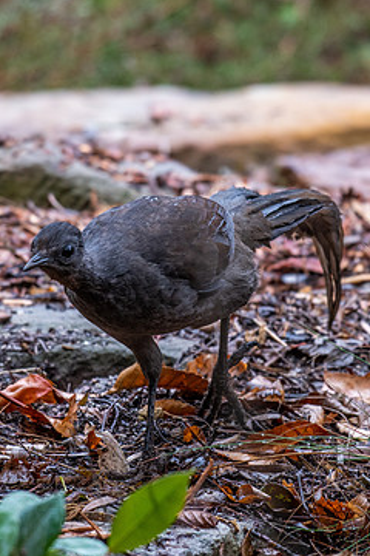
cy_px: 227
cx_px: 191
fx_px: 9326
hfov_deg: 2.3
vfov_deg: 3.4
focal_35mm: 605
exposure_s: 1/200
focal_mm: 290
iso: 560
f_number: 5.6
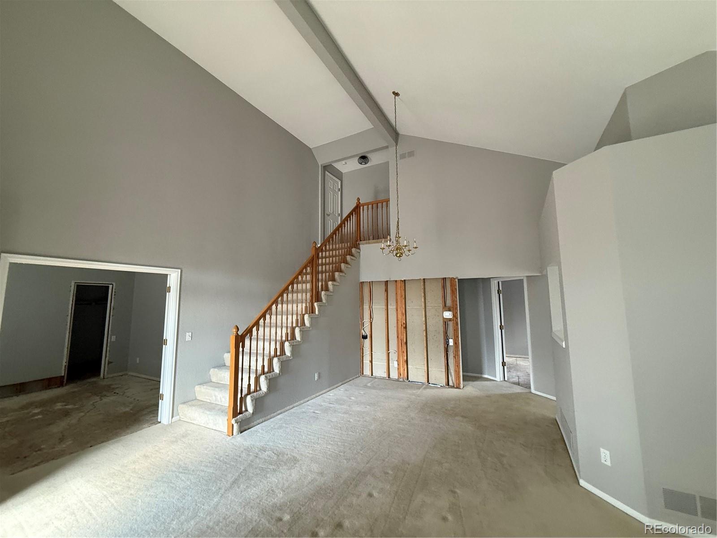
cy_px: 269
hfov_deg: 102.1
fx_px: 290
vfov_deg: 85.7
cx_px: 358
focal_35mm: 14
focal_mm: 2.22
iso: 400
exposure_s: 1/65
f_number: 2.2
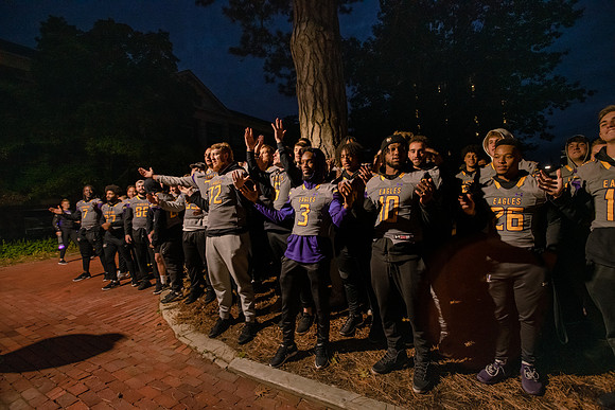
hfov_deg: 93.3
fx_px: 290
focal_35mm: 17
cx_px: 308
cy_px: 205
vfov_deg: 70.5
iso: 5000
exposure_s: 1/40
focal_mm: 17
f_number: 5
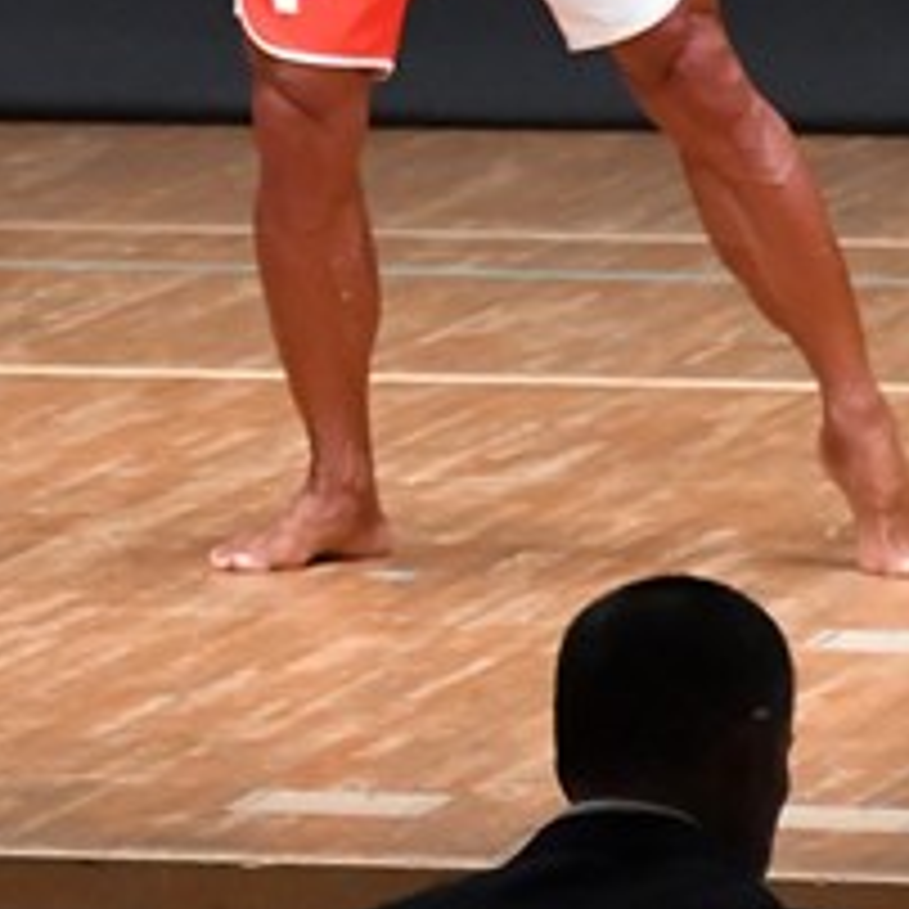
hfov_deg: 2.2
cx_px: -578
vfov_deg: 2.2
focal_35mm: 781
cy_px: -234
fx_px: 23203
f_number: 5.6
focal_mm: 160
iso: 8000
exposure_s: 1/400
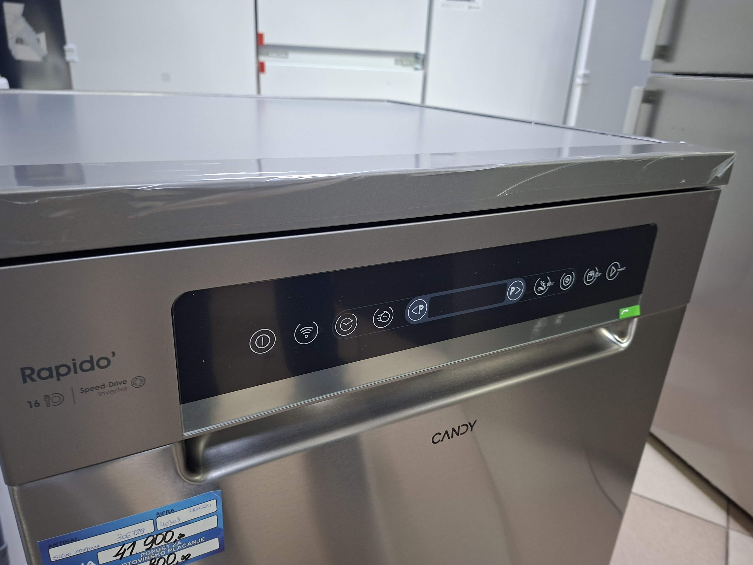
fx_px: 522
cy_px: 294
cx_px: 375
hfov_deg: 71.6
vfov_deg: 56.8
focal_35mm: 24
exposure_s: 1/33
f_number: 1.8
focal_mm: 5.54
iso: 400
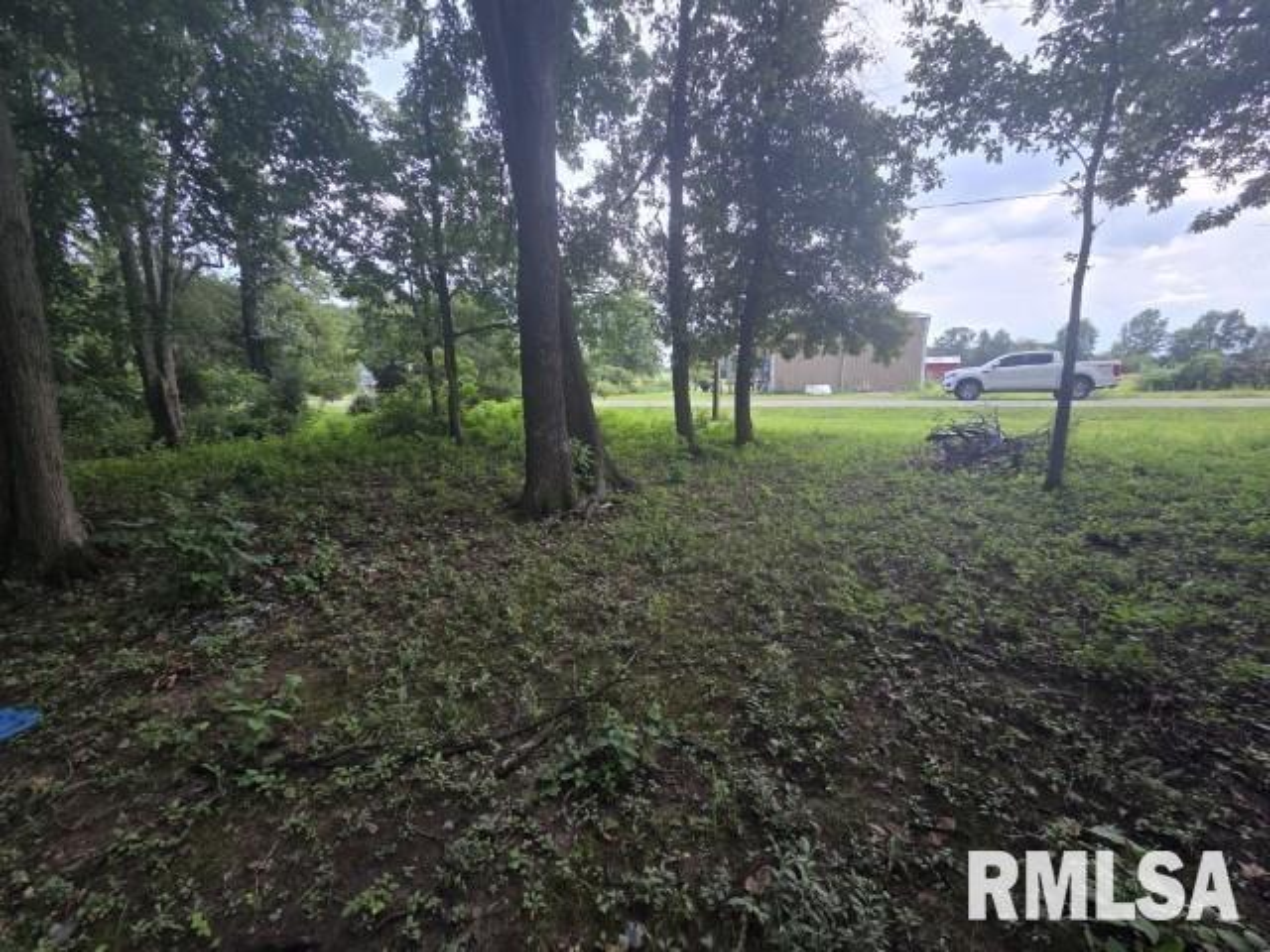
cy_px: 476
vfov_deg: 89.9
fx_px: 477
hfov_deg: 106.2
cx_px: 635
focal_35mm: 13
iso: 50
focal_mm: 2.2
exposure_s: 1/319
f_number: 2.2
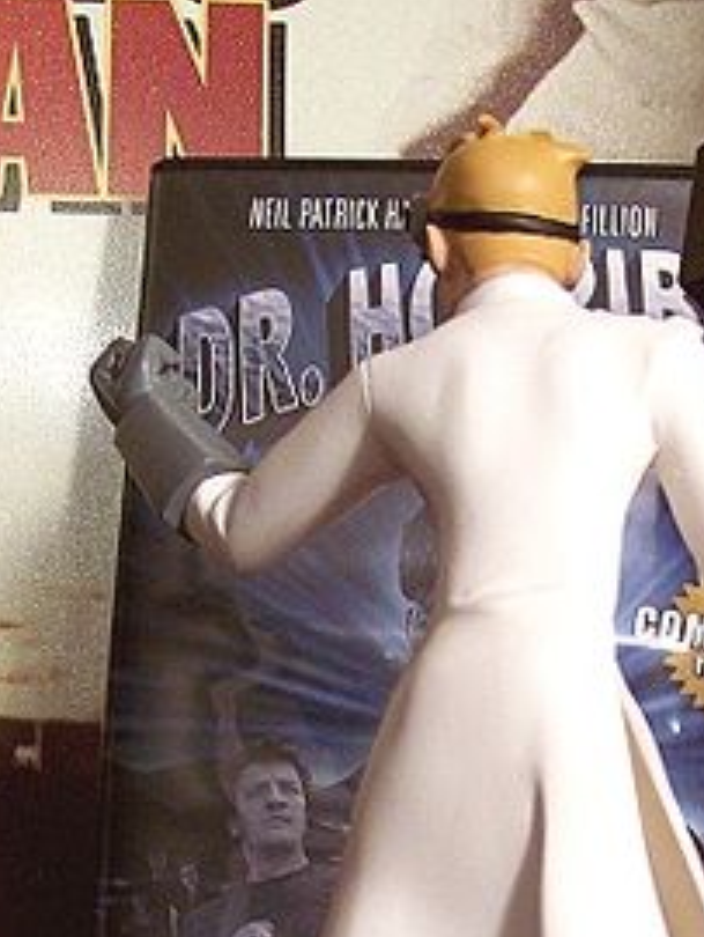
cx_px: 510
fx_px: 1922
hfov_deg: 20.6
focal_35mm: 71
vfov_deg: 26.5
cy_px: 838
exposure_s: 1/17.1
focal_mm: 6
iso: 200
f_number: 2.7
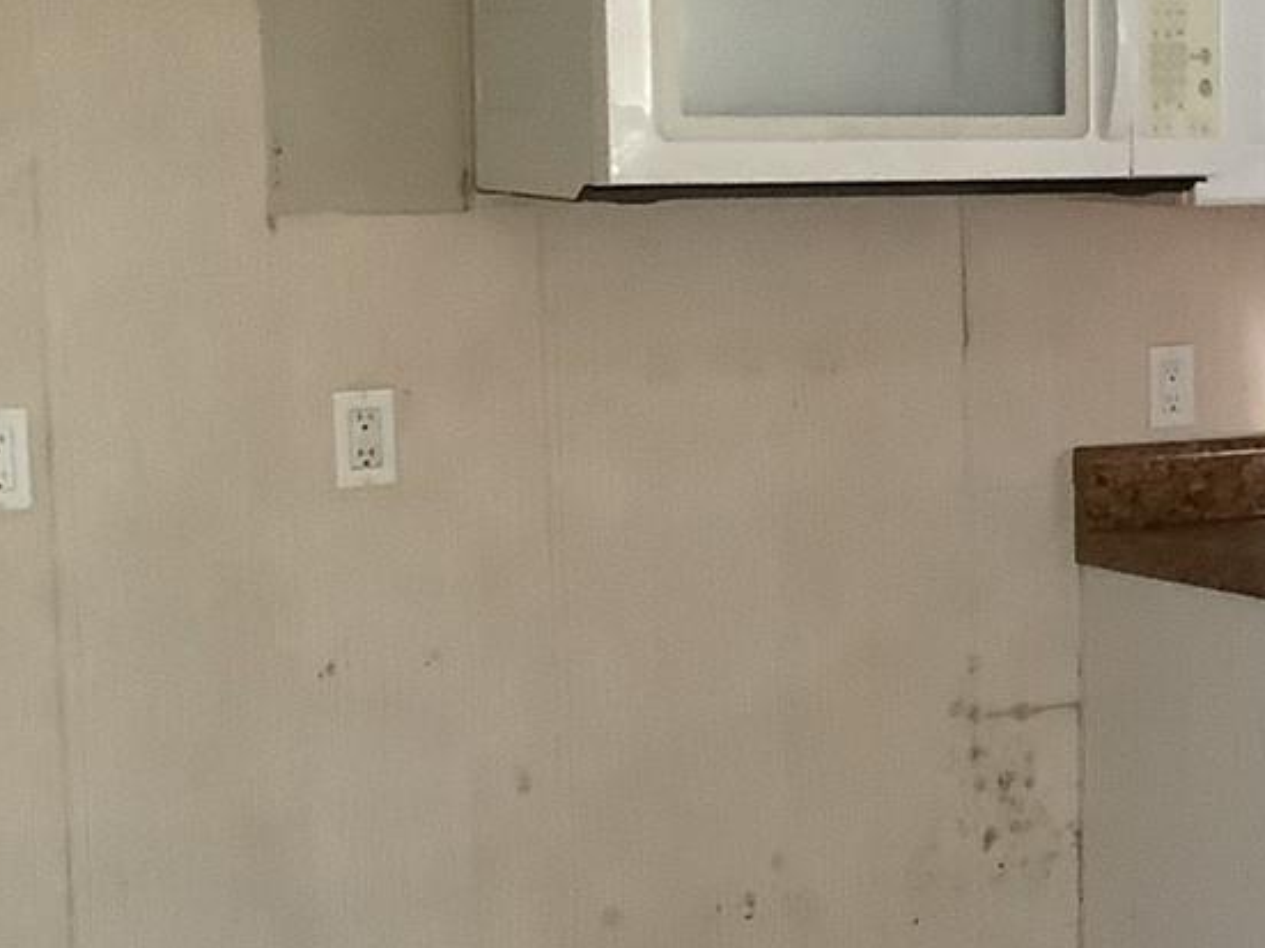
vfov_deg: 16.4
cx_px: 1616
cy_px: 383
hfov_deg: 20.1
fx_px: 3288
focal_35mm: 90
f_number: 2.4
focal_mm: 3.3
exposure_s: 1/50
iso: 250
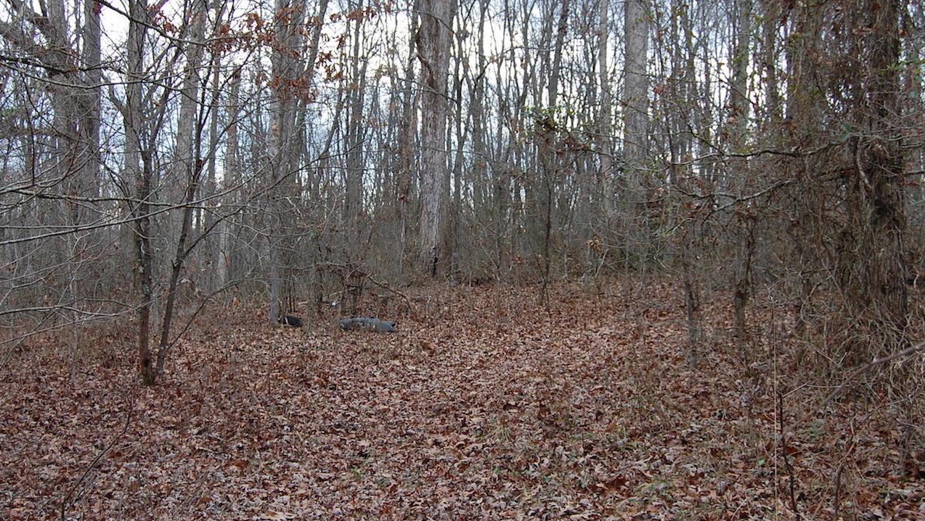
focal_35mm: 48
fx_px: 1177
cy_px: 284
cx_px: 412
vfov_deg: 24.9
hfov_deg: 42.8
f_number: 5.6
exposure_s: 1/125
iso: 220
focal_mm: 26
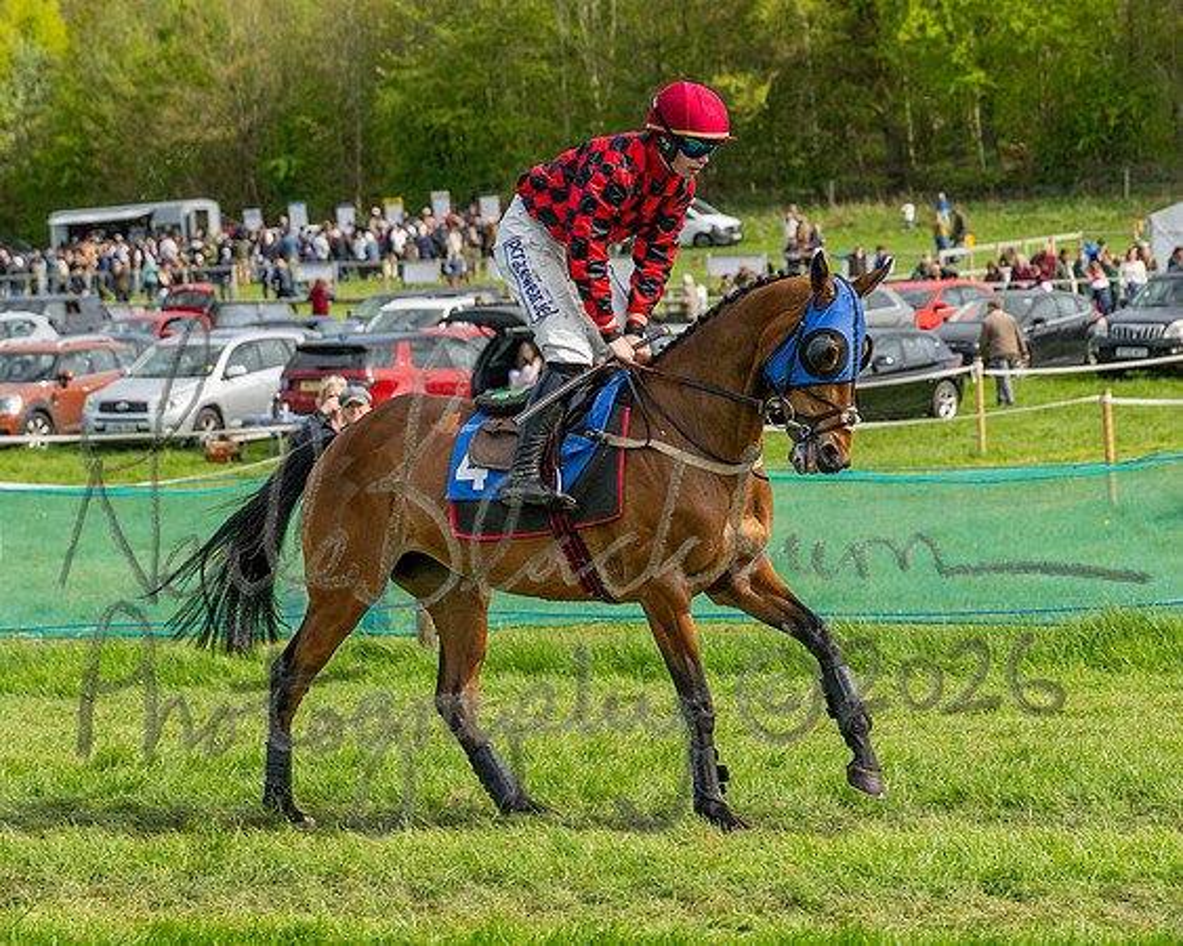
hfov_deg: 14.1
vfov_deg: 11.3
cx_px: 535
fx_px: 4779
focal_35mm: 137
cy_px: 460
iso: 200
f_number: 4
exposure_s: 1/2000
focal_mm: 70
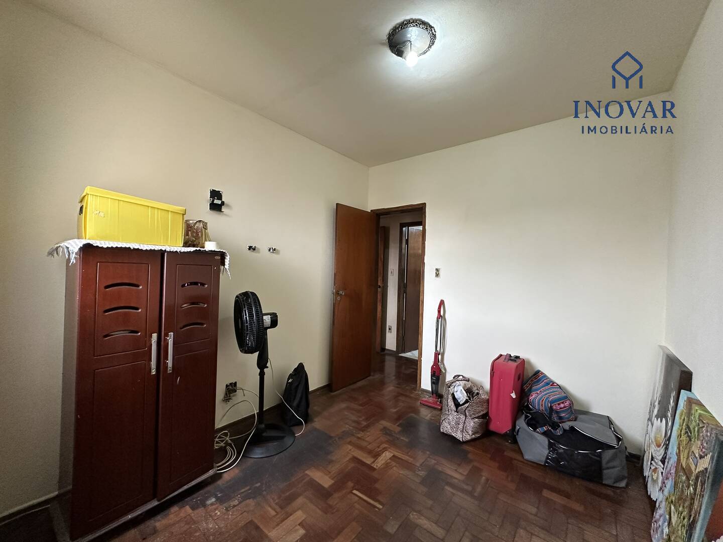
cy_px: 271
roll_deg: -1.3
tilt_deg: +1.7
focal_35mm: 14
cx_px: 362
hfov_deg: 102.1
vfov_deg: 85.7
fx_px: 292
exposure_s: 1/120
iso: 250
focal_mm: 2.22
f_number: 2.2
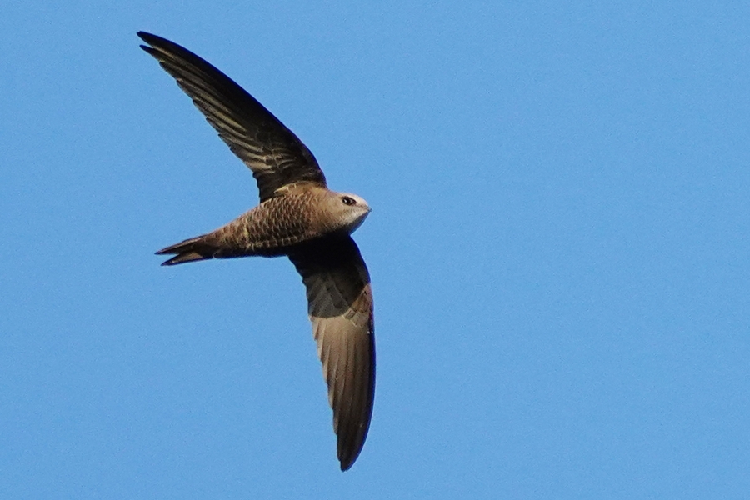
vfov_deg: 2.3
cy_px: 250
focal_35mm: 600
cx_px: 375
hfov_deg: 3.4
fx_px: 12499
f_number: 7.1
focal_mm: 600
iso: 800
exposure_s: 1/2000
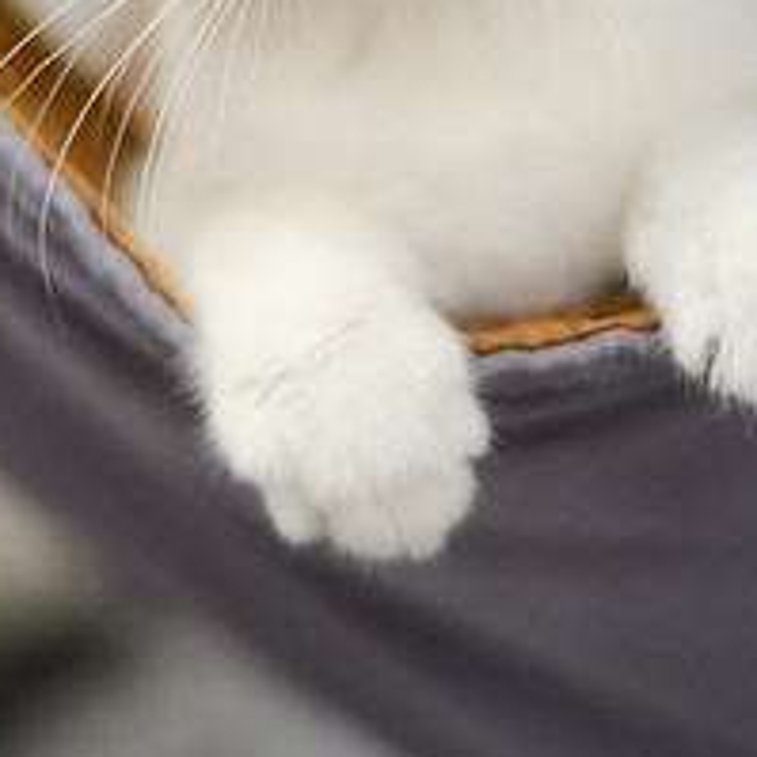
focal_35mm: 144
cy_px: 53
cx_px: 396
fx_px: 3563
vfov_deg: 12.0
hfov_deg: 12.1
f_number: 1.6
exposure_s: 1/400
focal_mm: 50
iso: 2000
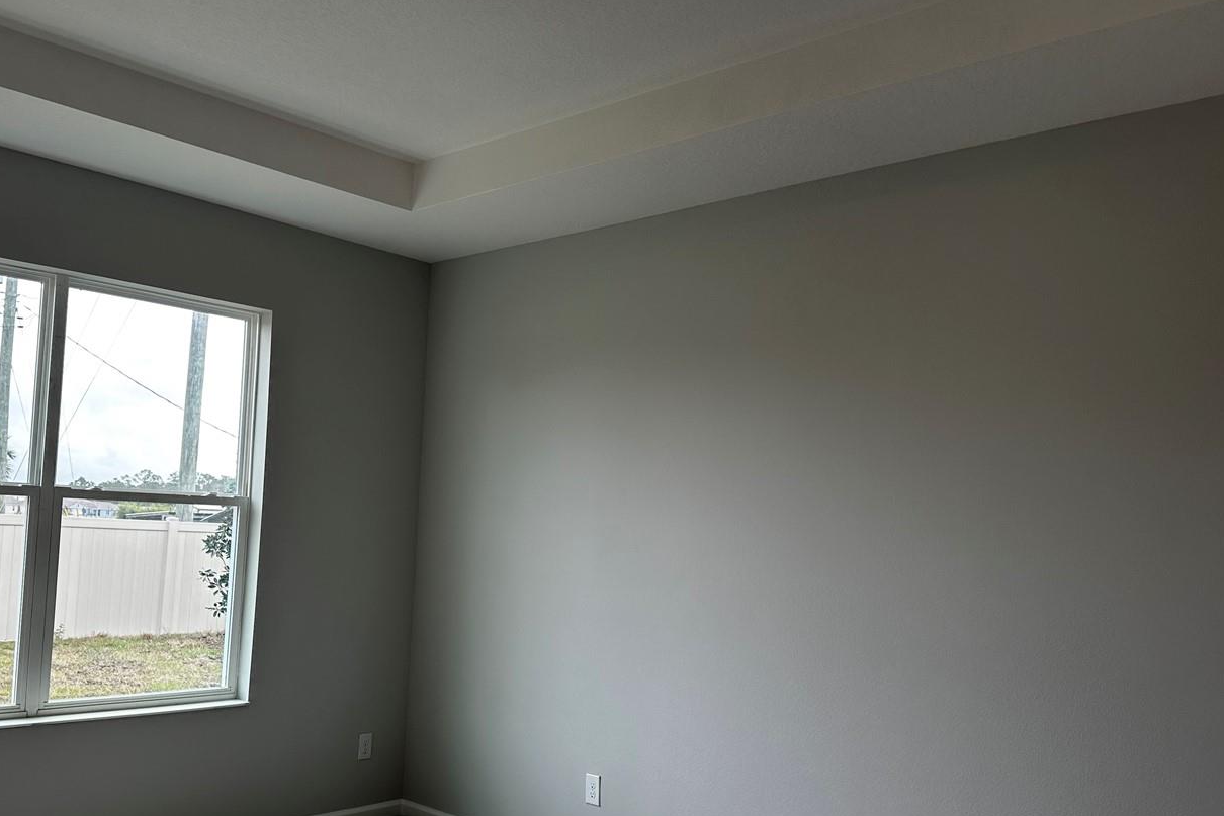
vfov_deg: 39.9
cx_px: 524
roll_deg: -2.7
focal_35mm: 33
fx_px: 1122
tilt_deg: +3.4
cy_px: 464
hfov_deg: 57.0
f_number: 1.78
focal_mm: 6.86
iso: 80
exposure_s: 1/319
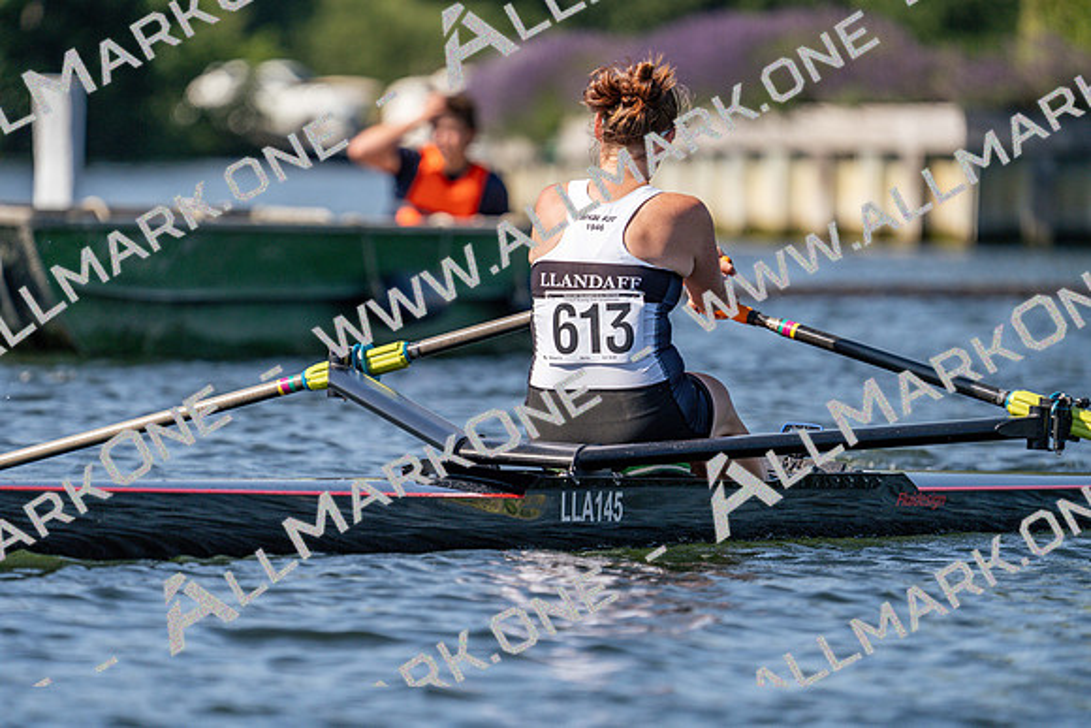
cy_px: 364
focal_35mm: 459
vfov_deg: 3.0
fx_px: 13913
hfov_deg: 4.5
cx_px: 546
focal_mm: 459
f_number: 6.3
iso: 320
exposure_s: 1/1600
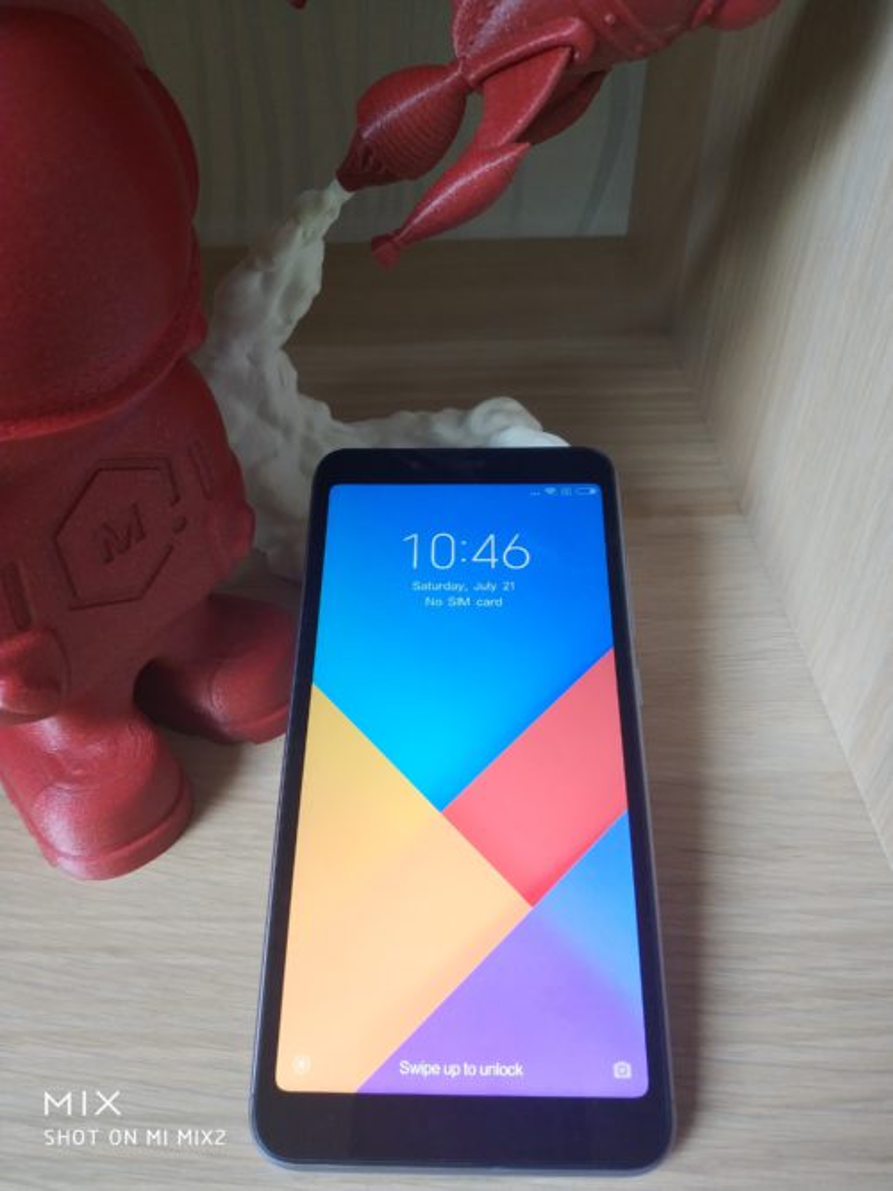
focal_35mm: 32
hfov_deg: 44.1
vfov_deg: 56.8
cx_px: 446
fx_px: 1101
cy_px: 596
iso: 253
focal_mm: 4.5
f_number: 2
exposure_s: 1/25
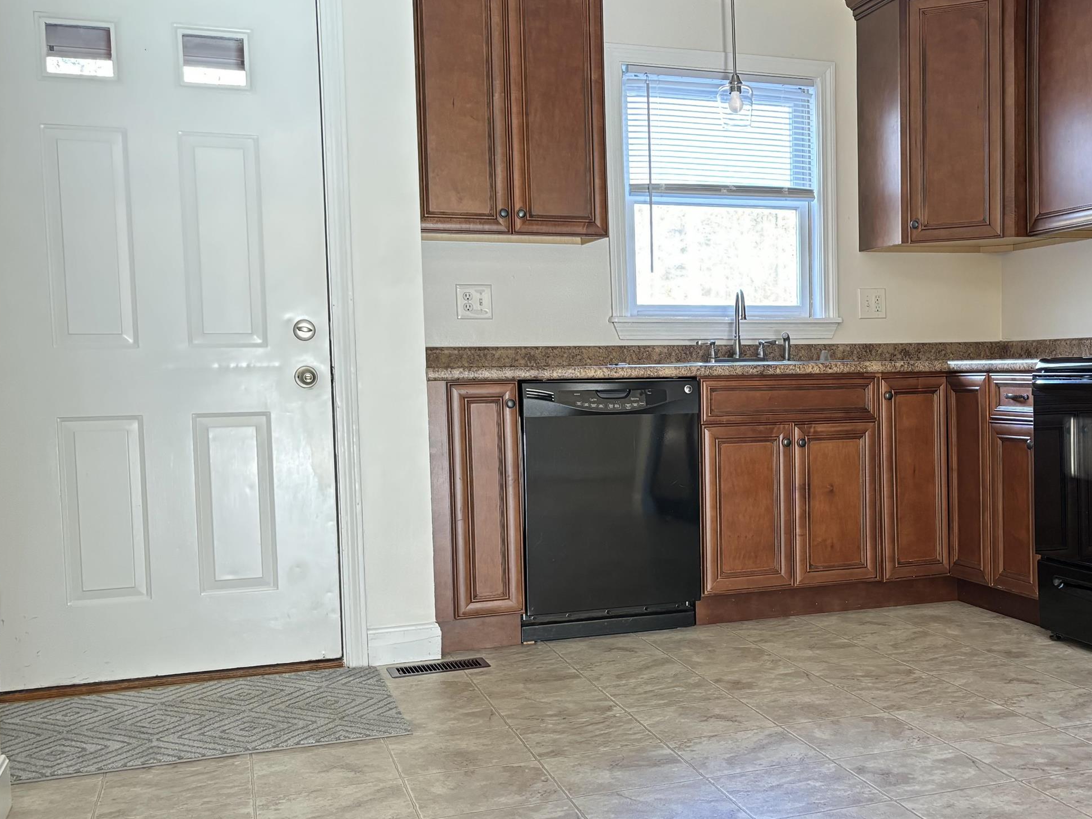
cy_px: 447
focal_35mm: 41
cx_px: 772
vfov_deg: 35.1
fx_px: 1293
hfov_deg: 44.7
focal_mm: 5.96
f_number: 1.6
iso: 320
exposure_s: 1/60
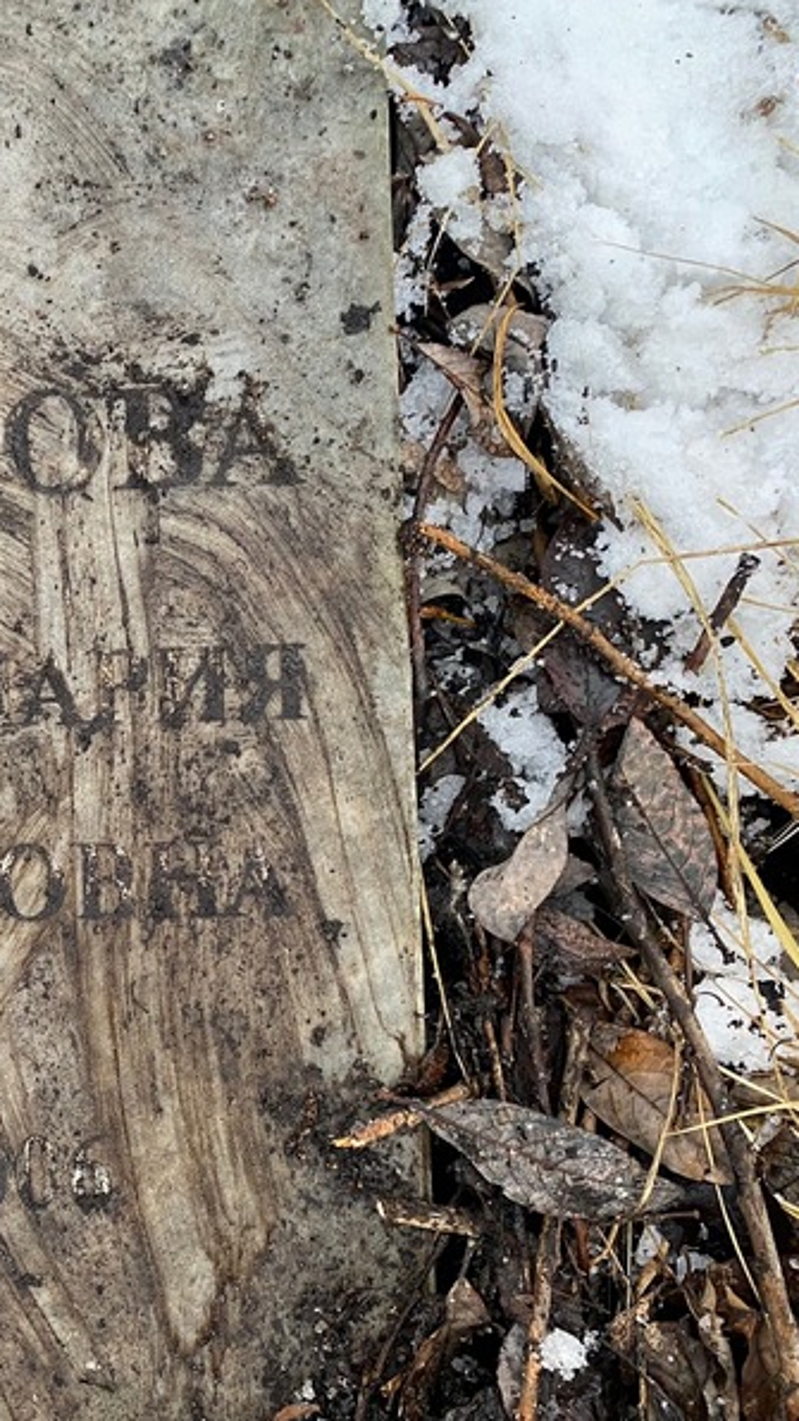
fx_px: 1432
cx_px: -95
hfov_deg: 28.2
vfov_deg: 52.8
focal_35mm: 38
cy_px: 708
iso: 125
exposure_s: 1/66
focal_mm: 4.25
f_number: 1.8
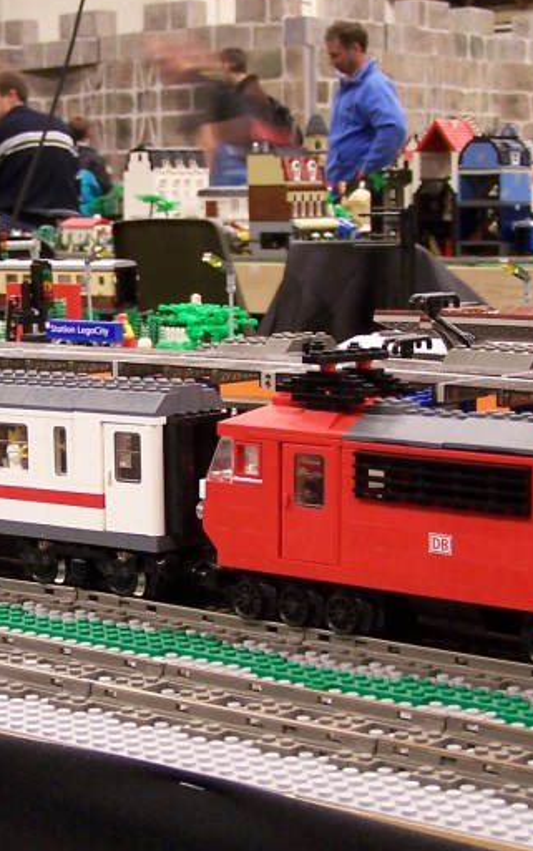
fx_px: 2113
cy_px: 479
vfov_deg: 22.8
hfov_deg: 14.3
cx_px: 103
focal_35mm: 91
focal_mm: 7.1
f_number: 2.9
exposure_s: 1/2
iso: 80
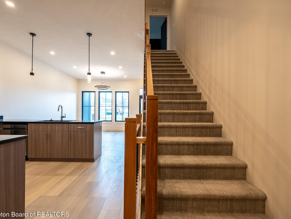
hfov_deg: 87.7
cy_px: 111
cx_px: 143
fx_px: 151
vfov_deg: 71.6
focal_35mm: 18
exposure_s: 1/1250
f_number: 2.8
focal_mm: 16
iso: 800
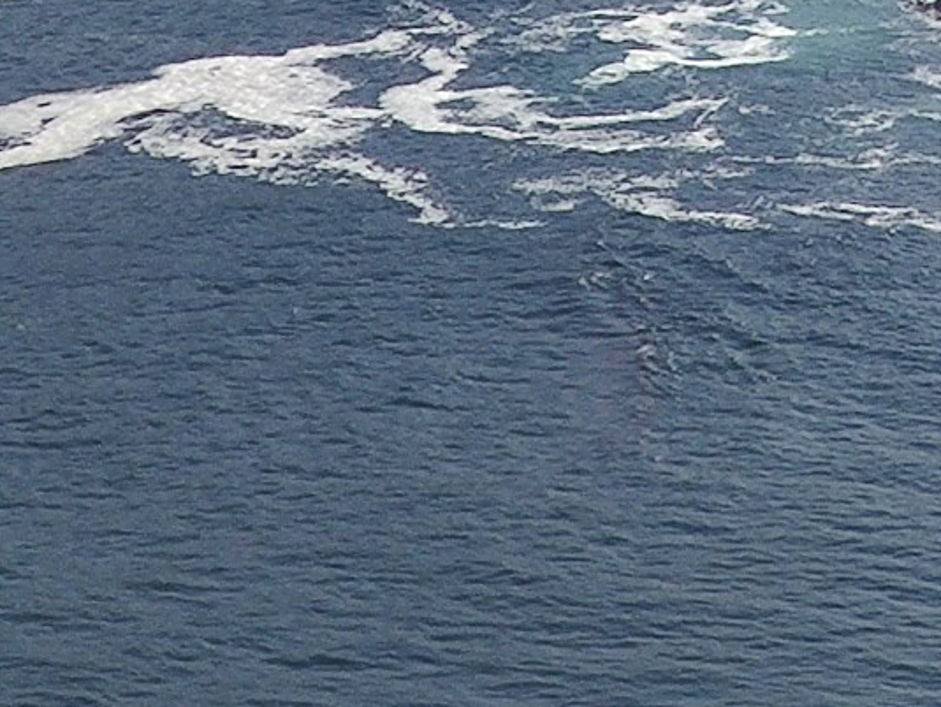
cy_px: -1275
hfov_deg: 6.2
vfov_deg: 4.5
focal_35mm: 317
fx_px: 8623
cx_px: 1390
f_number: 2.4
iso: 100
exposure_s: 1/1587
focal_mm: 5.54
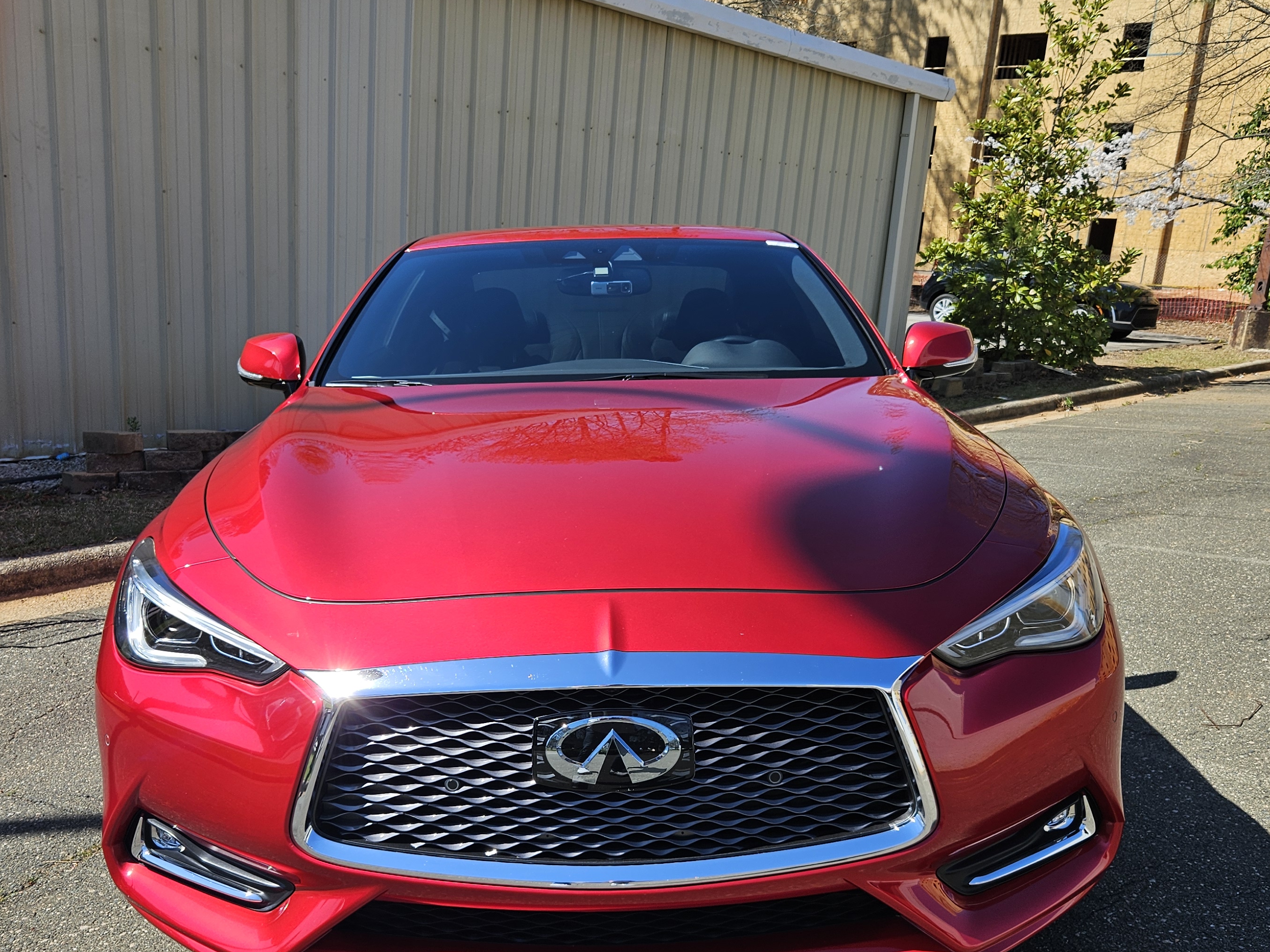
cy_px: 579
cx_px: 623
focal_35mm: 34
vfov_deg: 41.6
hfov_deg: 54.0
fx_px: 1247
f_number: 1.8
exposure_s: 1/1399
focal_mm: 5.4
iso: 25
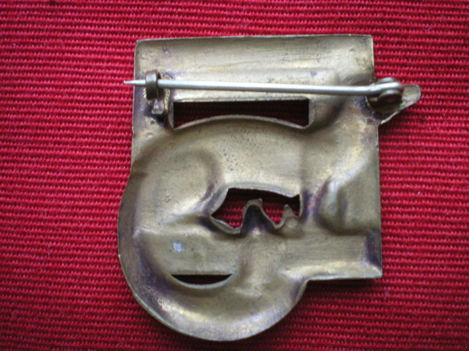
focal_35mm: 38
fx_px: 515
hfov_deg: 49.0
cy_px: 176
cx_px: 234
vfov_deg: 37.7
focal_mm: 6.3
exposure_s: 1/40
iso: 400
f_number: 3.1
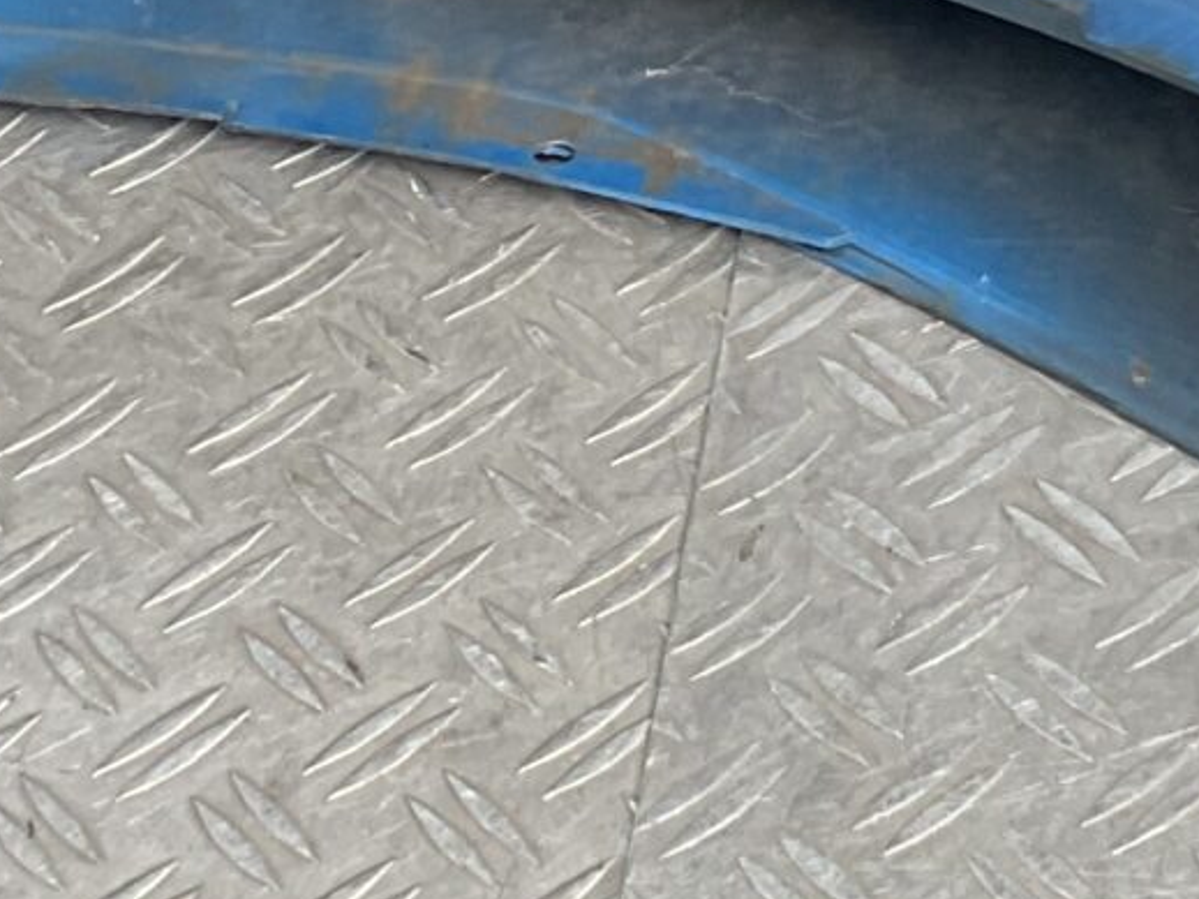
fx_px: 4952
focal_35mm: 143
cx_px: 670
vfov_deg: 10.2
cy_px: -104
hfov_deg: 13.8
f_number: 1.8
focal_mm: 3
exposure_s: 1/120
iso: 20
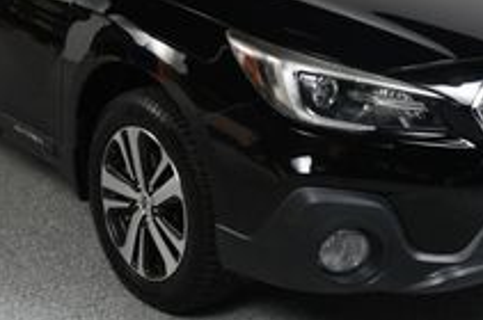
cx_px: 233
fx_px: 991
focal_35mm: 74
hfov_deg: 27.4
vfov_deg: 18.2
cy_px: 57
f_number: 10
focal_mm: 26
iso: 100
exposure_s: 1/160
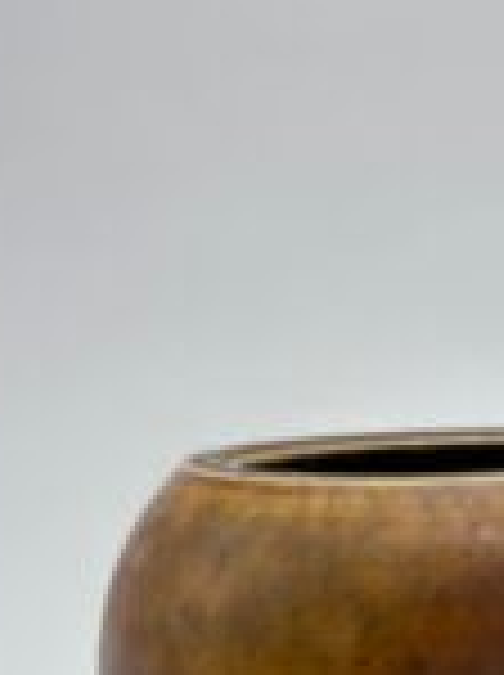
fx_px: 1460
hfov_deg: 19.3
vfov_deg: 24.3
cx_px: 446
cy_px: 738
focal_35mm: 75
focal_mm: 5.96
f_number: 1.6
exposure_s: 1/121
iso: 64
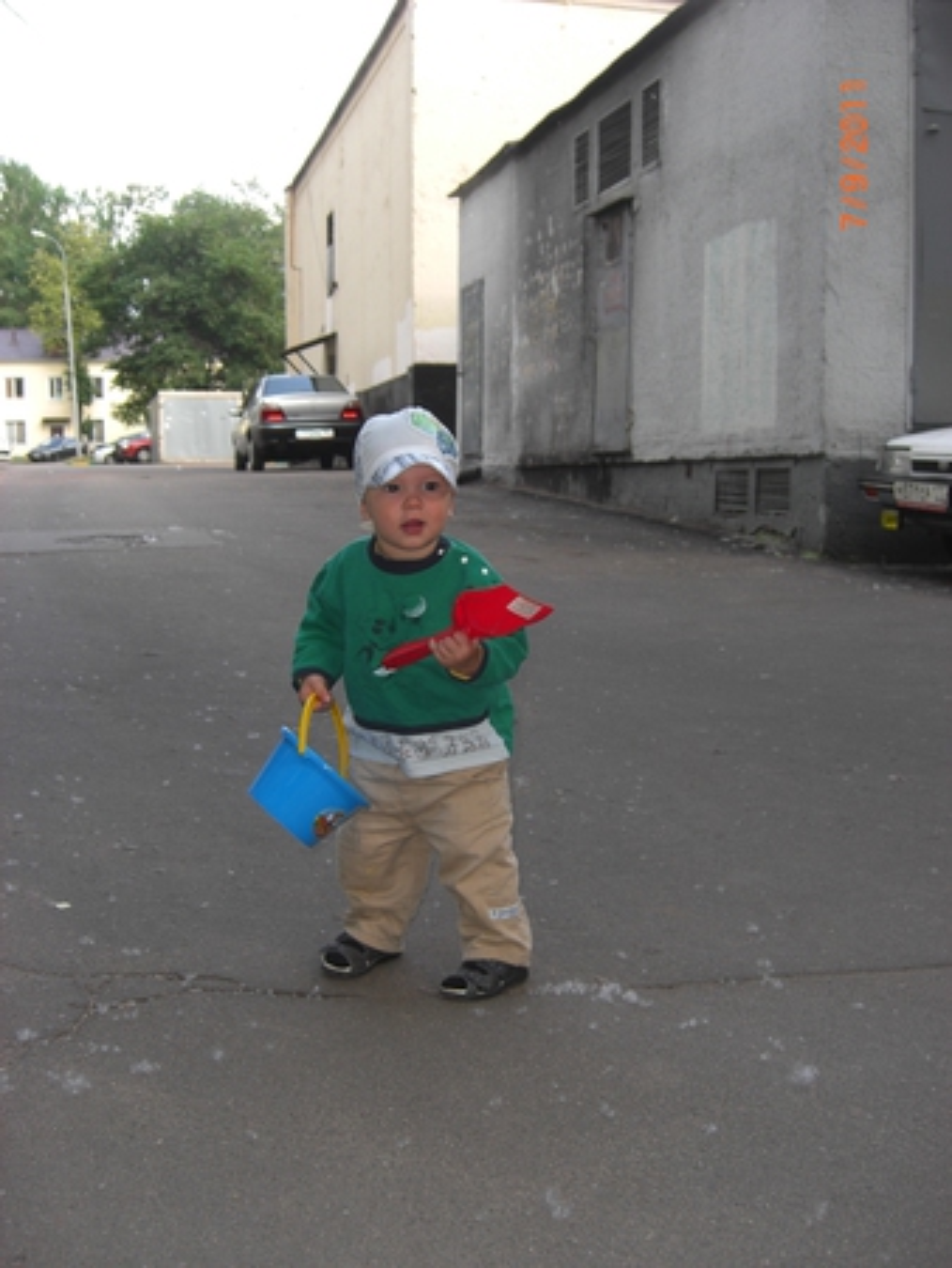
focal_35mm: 38
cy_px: 634
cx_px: 476
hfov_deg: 37.8
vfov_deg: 49.0
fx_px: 1392
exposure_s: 1/200
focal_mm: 7.9
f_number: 2.8
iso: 80
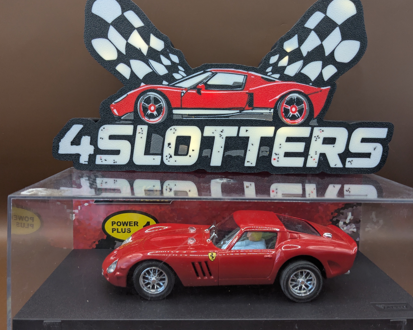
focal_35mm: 29
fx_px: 354
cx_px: 208
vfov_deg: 50.0
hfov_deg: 60.4
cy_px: 164
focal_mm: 4.38
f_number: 1.73
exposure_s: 1/33.3
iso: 155
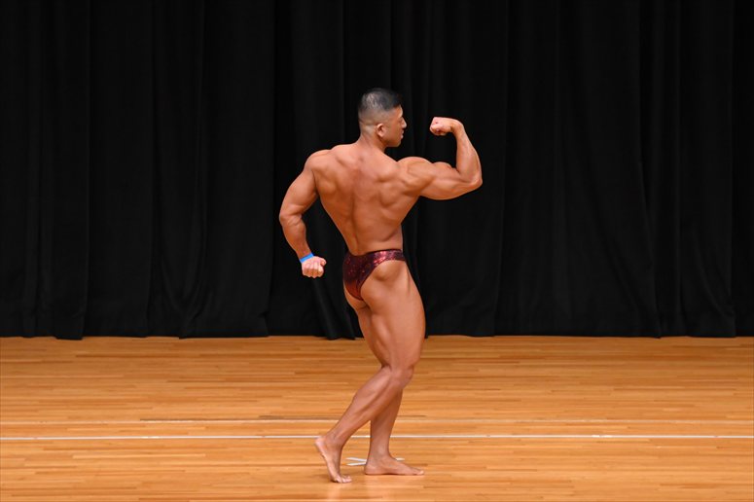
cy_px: 251
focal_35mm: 255
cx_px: 377
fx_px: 5338
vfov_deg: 5.4
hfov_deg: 8.1
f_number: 5.6
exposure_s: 1/400
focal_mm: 170
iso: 3200
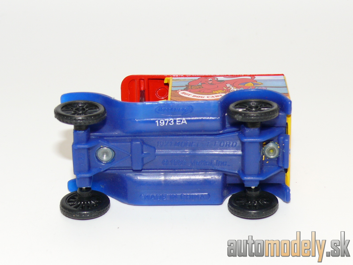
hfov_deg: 20.7
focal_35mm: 95
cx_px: 176
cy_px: 132
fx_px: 969
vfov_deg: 15.6
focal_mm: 12.9
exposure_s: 1/30
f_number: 4
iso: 100
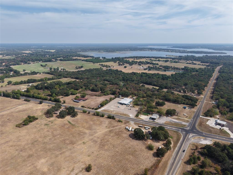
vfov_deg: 56.8
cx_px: 116
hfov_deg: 71.6
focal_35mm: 24
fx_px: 162
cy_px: 88
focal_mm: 8.67
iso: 130
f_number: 1.8
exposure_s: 1/4000
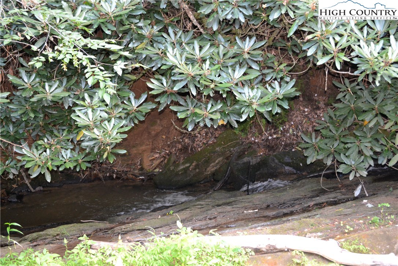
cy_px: 133
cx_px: 199
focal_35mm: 60
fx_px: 663
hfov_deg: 33.4
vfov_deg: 22.6
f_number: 5.3
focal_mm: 40
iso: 1800
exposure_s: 1/60
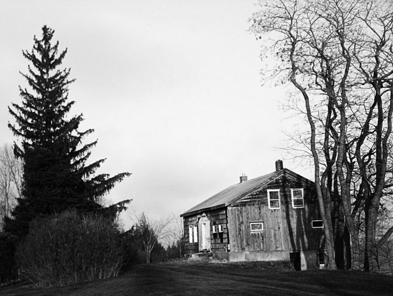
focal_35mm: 54
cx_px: 196
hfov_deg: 35.5
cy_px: 148
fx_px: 614
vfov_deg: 27.1
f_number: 3.6
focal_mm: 11.27
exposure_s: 1/180
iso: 64
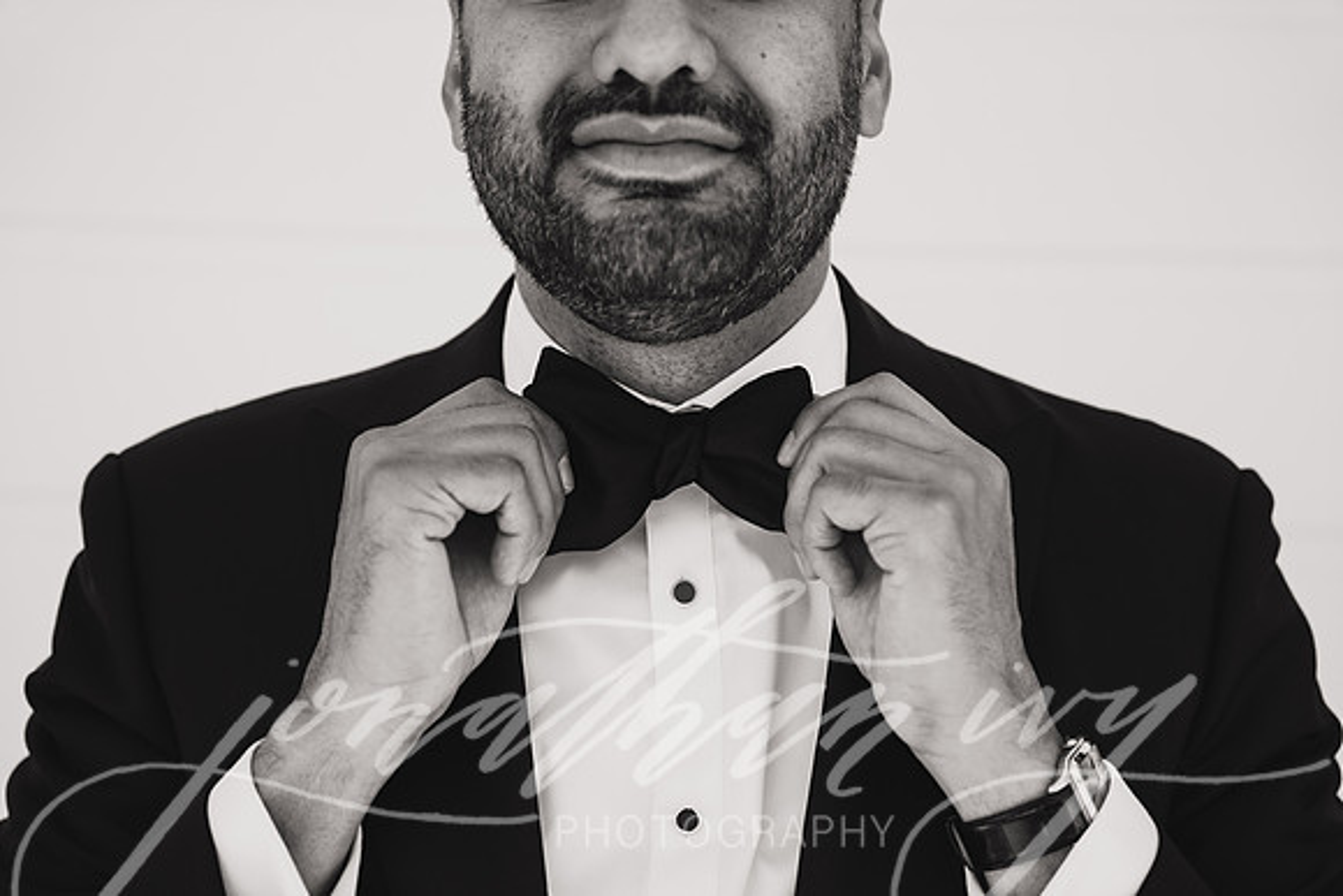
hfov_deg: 28.8
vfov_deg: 19.5
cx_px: 672
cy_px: 448
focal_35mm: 70
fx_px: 2612
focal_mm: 70
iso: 100
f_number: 3.5
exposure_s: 1/250
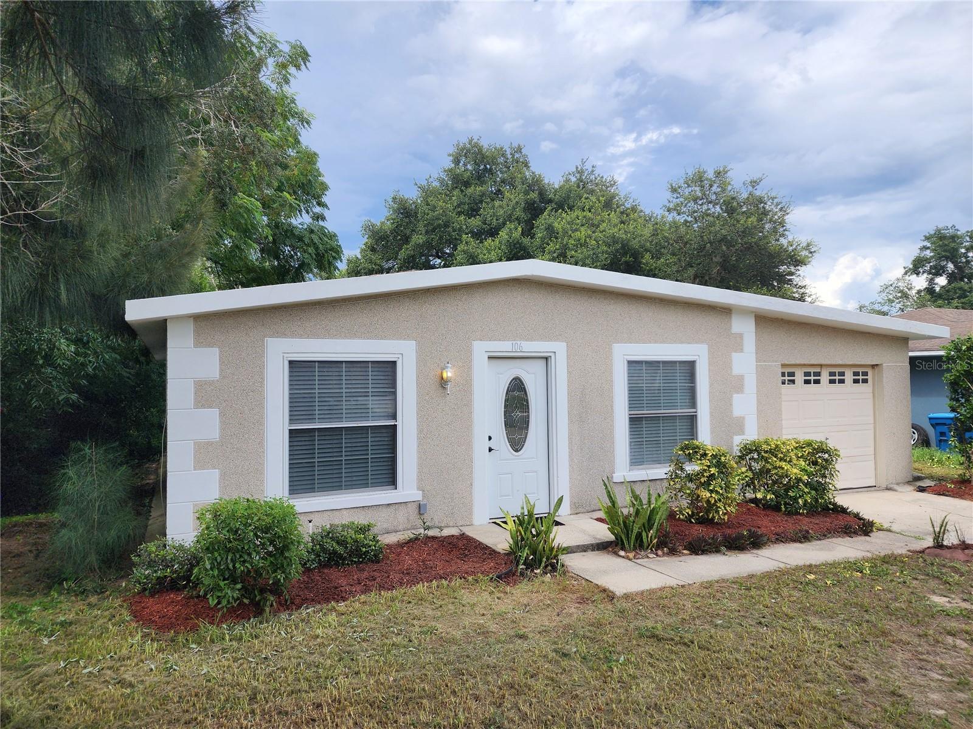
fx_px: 646
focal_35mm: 23
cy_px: 364
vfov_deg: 58.9
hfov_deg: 73.9
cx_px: 486
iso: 12
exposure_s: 1/914
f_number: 1.8
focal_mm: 6.4
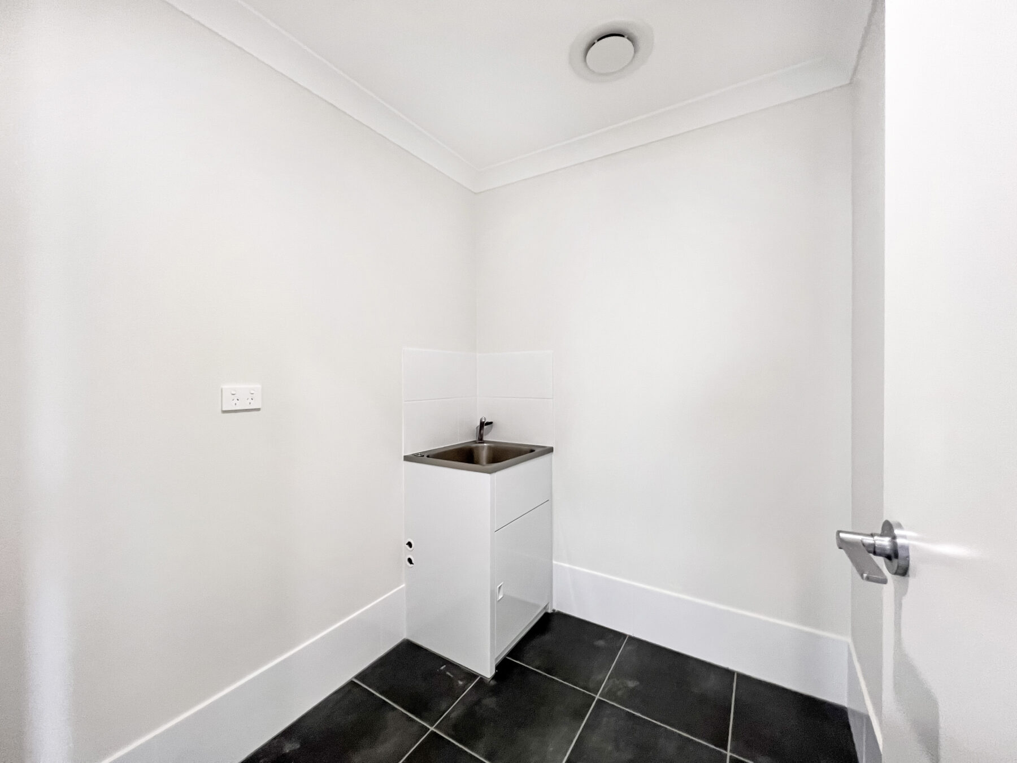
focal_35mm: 13
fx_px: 382
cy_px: 382
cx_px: 508
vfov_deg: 89.9
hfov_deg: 106.2
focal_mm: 1.57
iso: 200
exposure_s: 1/100
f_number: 1.8
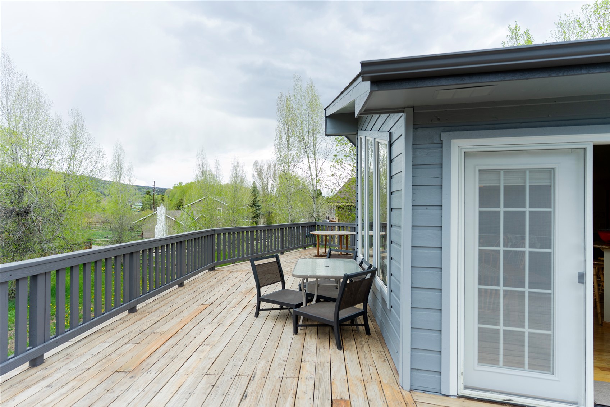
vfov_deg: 61.9
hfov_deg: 84.0
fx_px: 339
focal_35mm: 20
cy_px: 204
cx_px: 305
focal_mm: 20
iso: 125
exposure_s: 1/500
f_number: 3.2
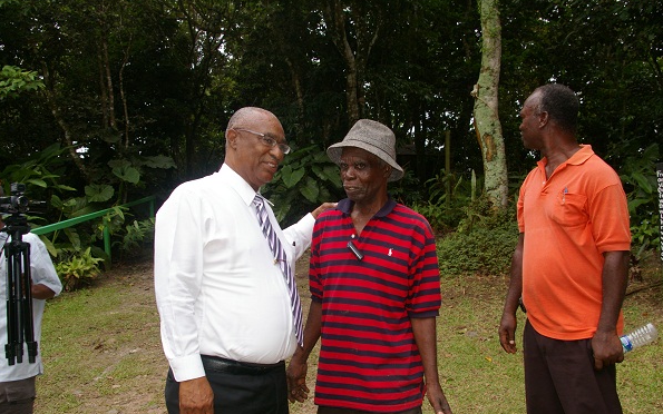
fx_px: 642
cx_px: 334
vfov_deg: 35.8
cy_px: 215
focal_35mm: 36
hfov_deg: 54.6
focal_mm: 23
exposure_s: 1/180
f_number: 8
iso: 400
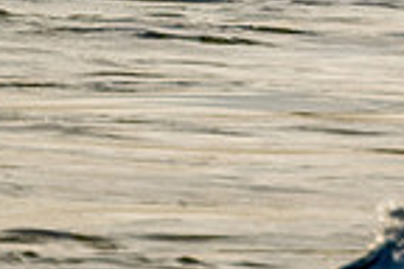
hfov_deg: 0.6
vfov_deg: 0.4
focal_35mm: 3220
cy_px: -231
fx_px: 36133
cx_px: 727
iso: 450
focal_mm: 800
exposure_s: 1/2000
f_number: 11
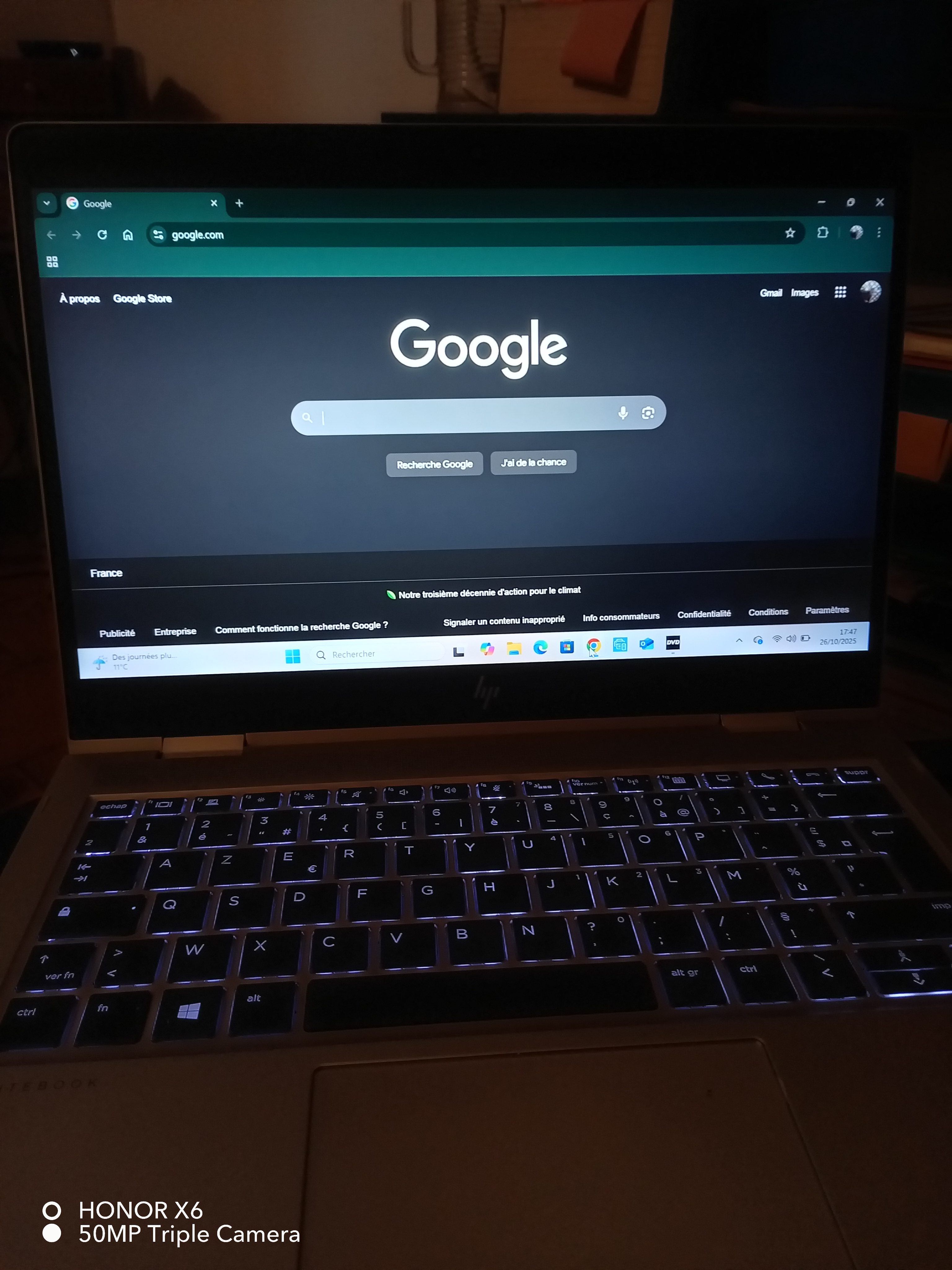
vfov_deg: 67.3
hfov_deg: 53.1
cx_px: 476
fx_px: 953
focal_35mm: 26
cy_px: 635
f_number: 1.8
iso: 770
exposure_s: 1/20
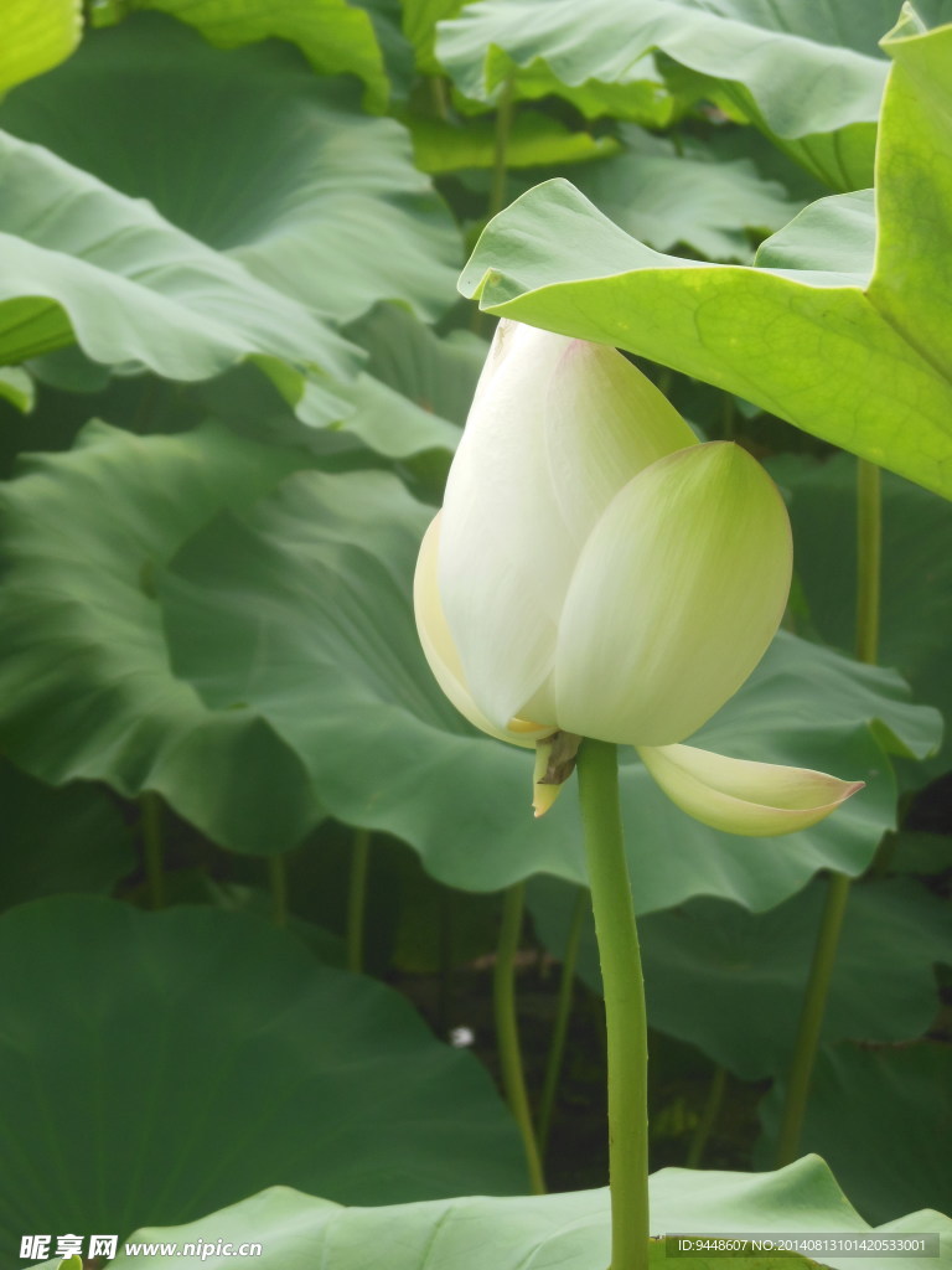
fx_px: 3190
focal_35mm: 87
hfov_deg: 17.0
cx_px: 476
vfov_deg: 22.5
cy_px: 635
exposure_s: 1/320
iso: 125
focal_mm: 15.5
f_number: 4.6
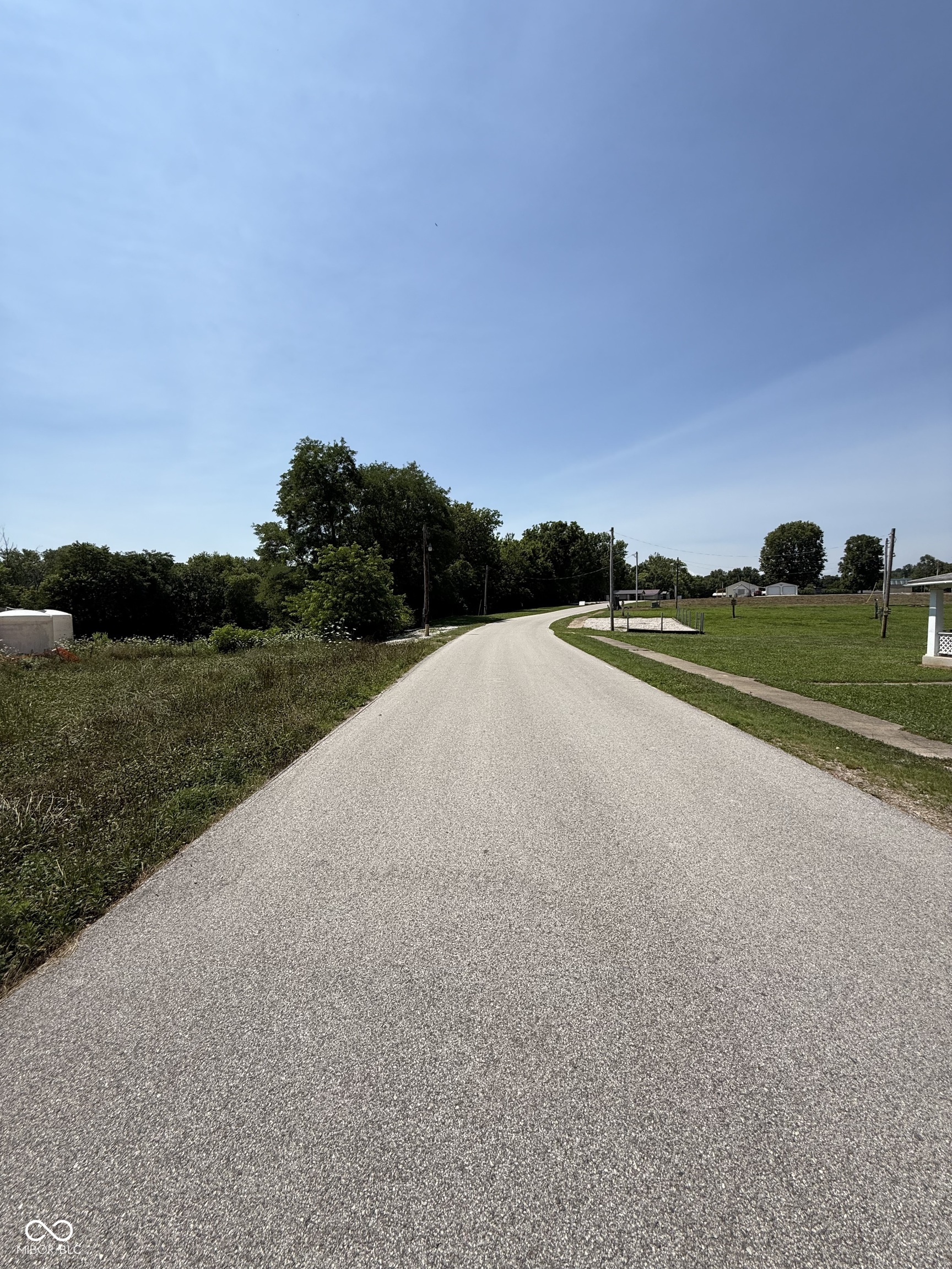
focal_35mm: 14
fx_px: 513
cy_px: 634
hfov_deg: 85.7
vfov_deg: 102.1
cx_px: 476
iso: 50
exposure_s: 1/3289
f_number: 2.2
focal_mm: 2.22
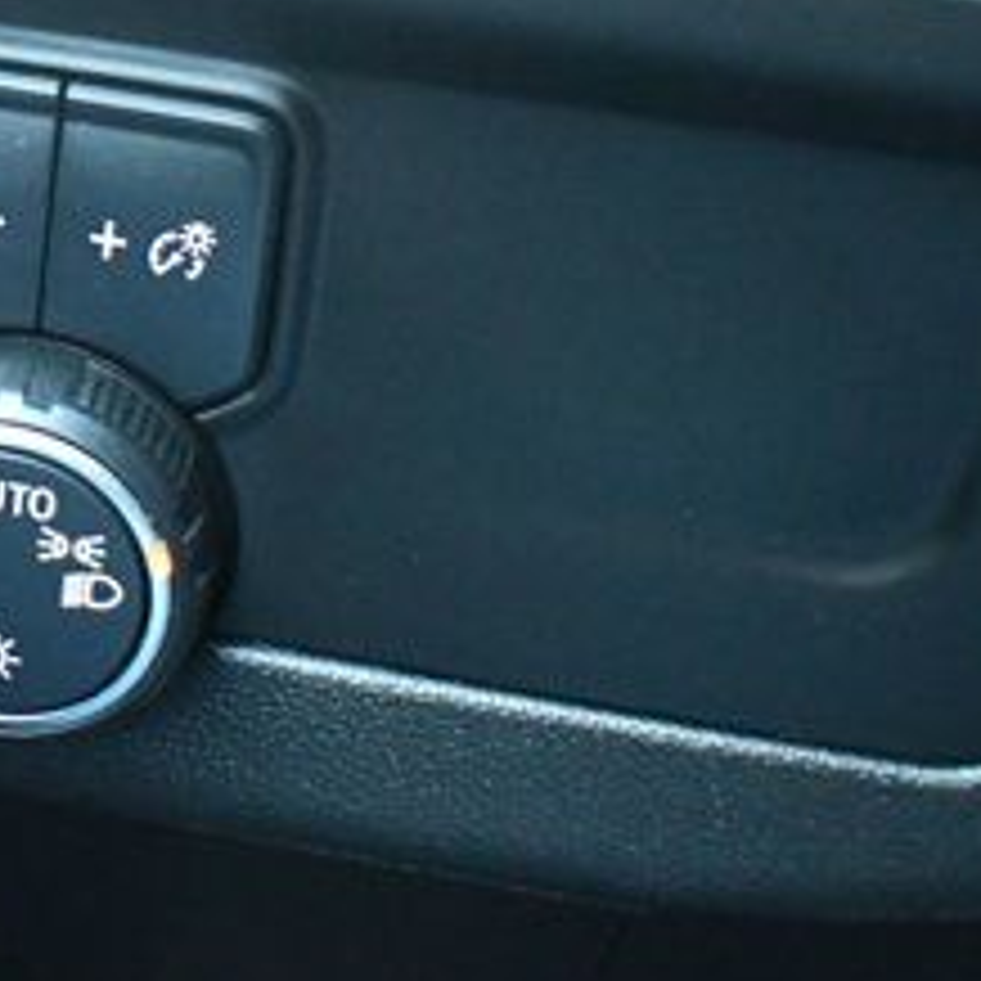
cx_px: -266
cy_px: 52
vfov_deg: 16.3
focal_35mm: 105
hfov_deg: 15.8
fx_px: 3367
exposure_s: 1/60
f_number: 4.2
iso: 8000
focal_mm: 28
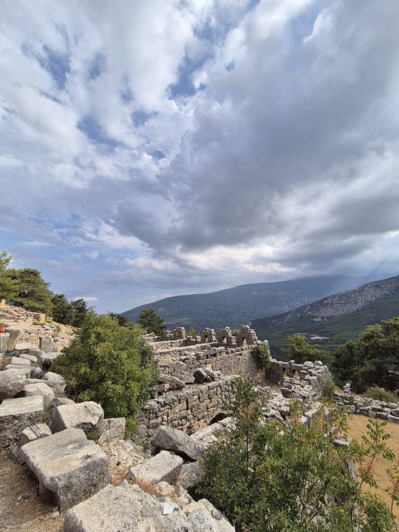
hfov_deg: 89.9
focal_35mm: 13
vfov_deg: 106.2
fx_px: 200
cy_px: 266
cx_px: 200
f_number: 2.2
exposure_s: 1/2064
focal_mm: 2.2
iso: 50
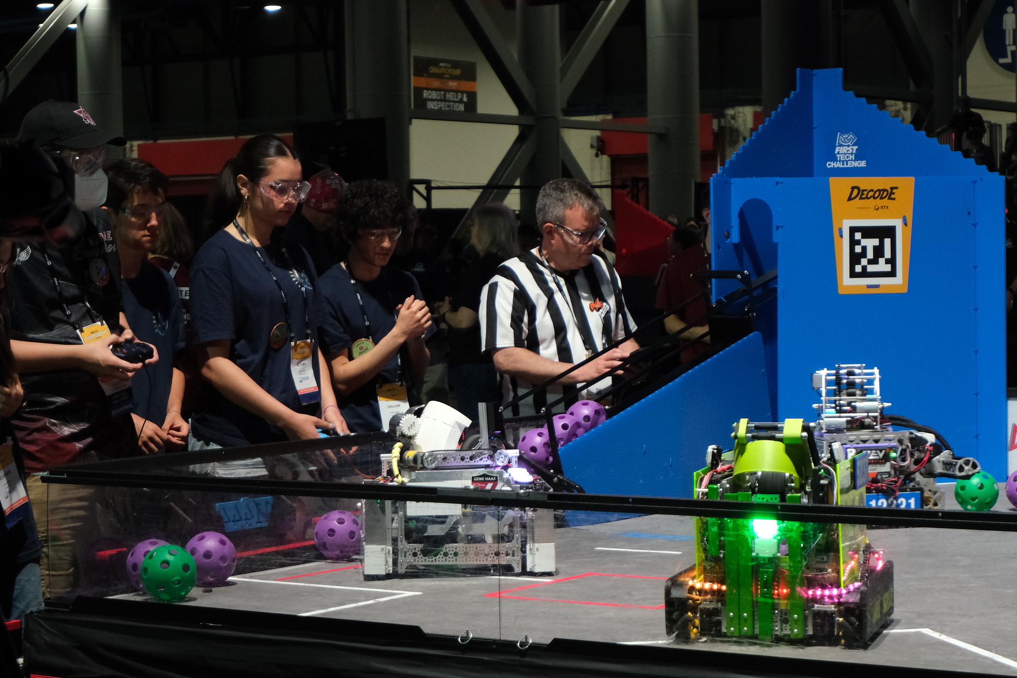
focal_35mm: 68
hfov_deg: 29.7
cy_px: 339
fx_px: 1921
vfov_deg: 20.0
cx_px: 508
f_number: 5.6
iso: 3200
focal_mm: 45
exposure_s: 1/140
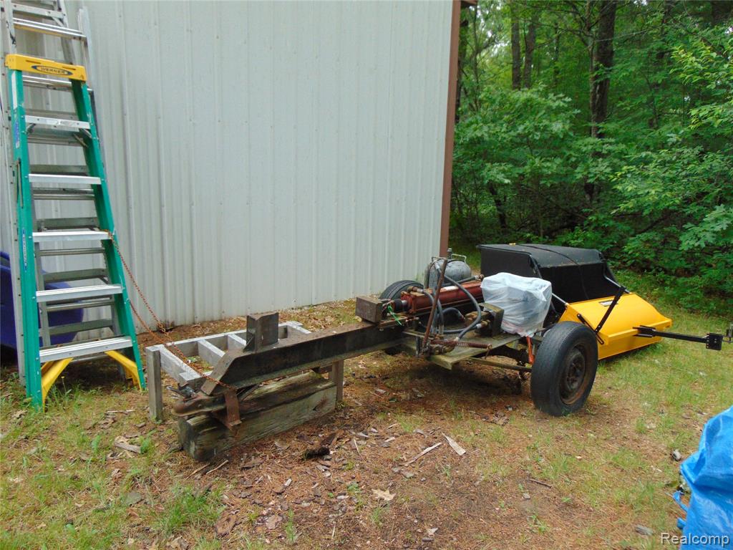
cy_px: 275
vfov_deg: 54.9
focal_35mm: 25
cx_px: 366
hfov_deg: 69.4
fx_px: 529
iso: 200
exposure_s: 1/125
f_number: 3
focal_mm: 4.5
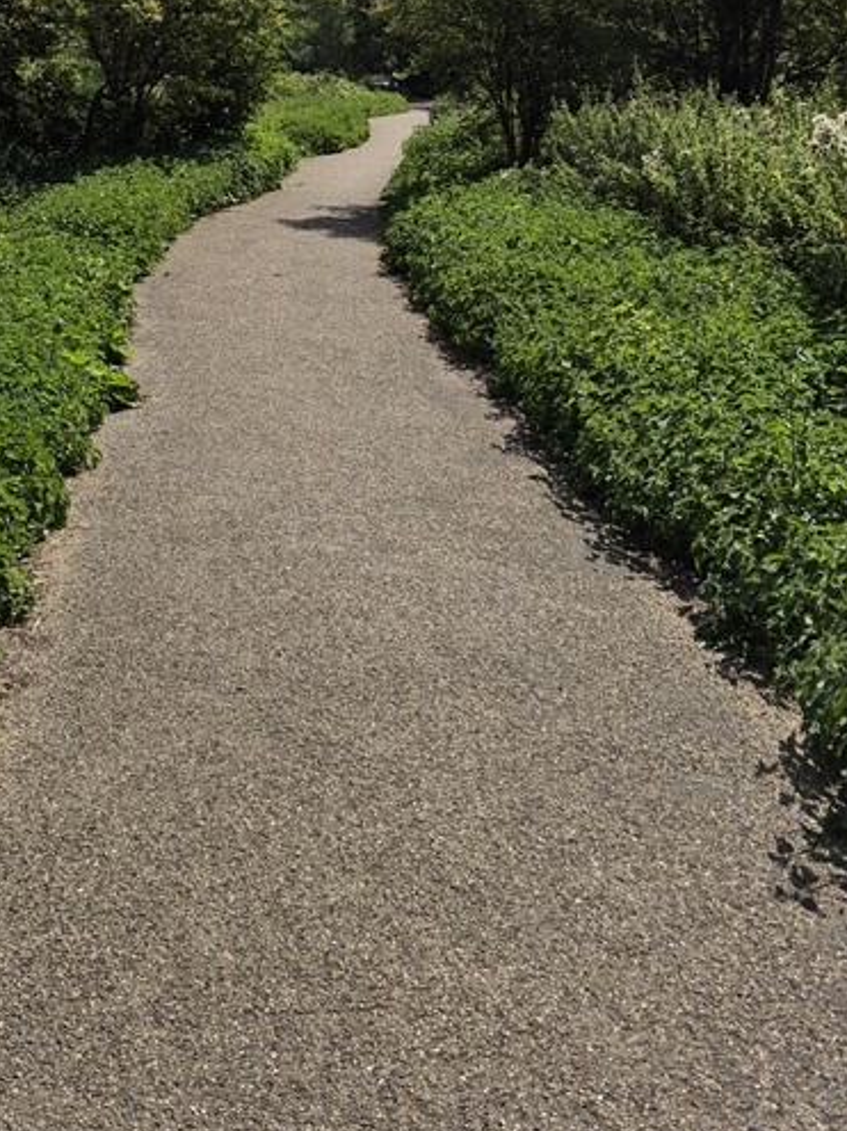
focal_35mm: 43
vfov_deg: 40.8
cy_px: 134
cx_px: 271
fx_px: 1403
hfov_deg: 33.2
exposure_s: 1/3864
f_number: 1.8
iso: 25
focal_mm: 5.4
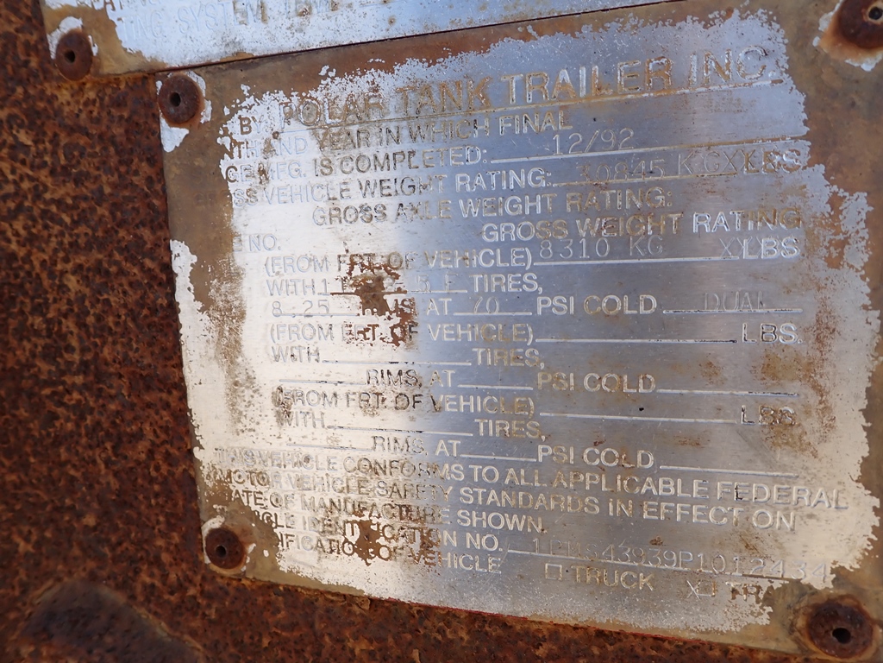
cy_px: 332
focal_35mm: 25
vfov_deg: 54.9
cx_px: 442
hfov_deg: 69.4
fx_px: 638
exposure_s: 1/250
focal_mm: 4.5
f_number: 2.8
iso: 100
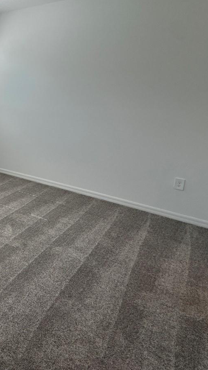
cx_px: -43
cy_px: 133
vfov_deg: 68.5
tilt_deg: -9.8
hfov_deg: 34.2
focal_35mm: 27
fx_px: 265
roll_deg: -0.9
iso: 40
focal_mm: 2.22
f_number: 2.2
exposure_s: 1/308
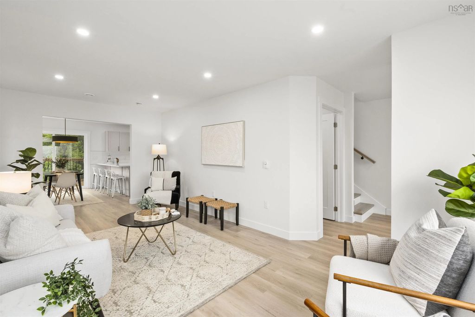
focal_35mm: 15
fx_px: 198
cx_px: 238
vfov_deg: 77.3
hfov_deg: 100.4
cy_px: 158
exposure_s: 1/13
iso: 400
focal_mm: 10
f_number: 10
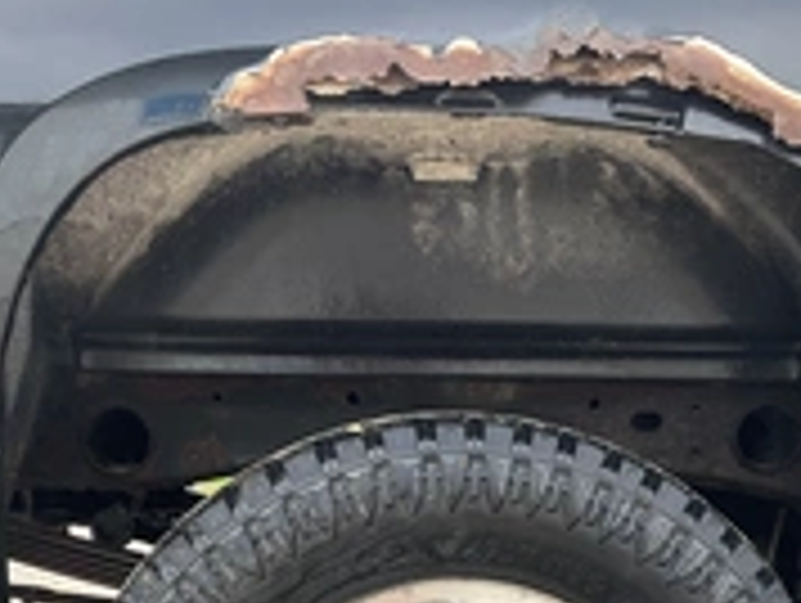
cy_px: 612
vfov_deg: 21.8
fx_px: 1506
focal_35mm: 65
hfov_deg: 29.8
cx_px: 432
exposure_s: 1/340
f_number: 1.8
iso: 25
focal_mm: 3
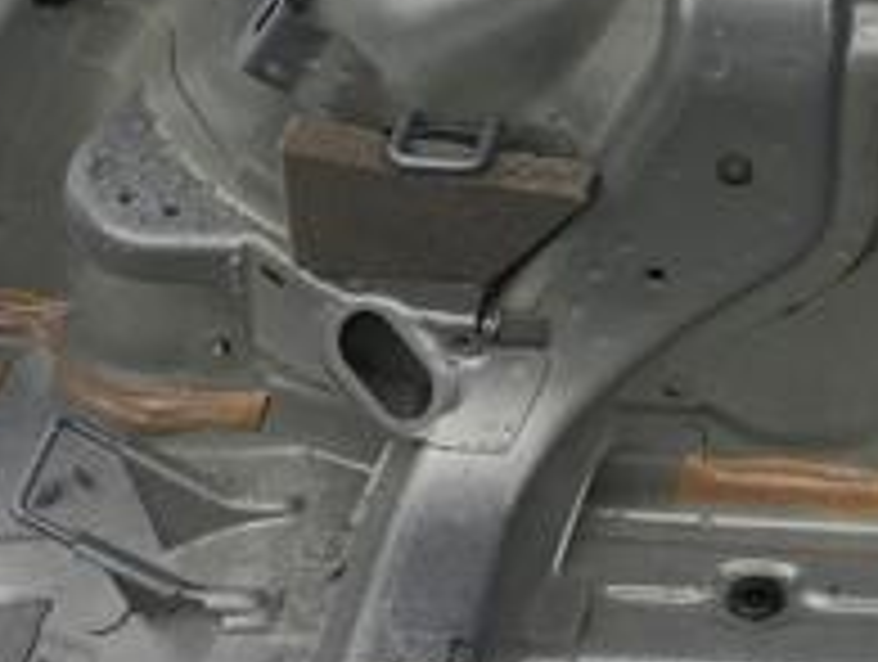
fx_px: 2414
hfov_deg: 18.4
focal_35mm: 95
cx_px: 1292
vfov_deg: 15.2
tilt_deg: -23.1
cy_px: -72
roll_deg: -2.3
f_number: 2.2
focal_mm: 4.15
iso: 25
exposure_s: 1/120
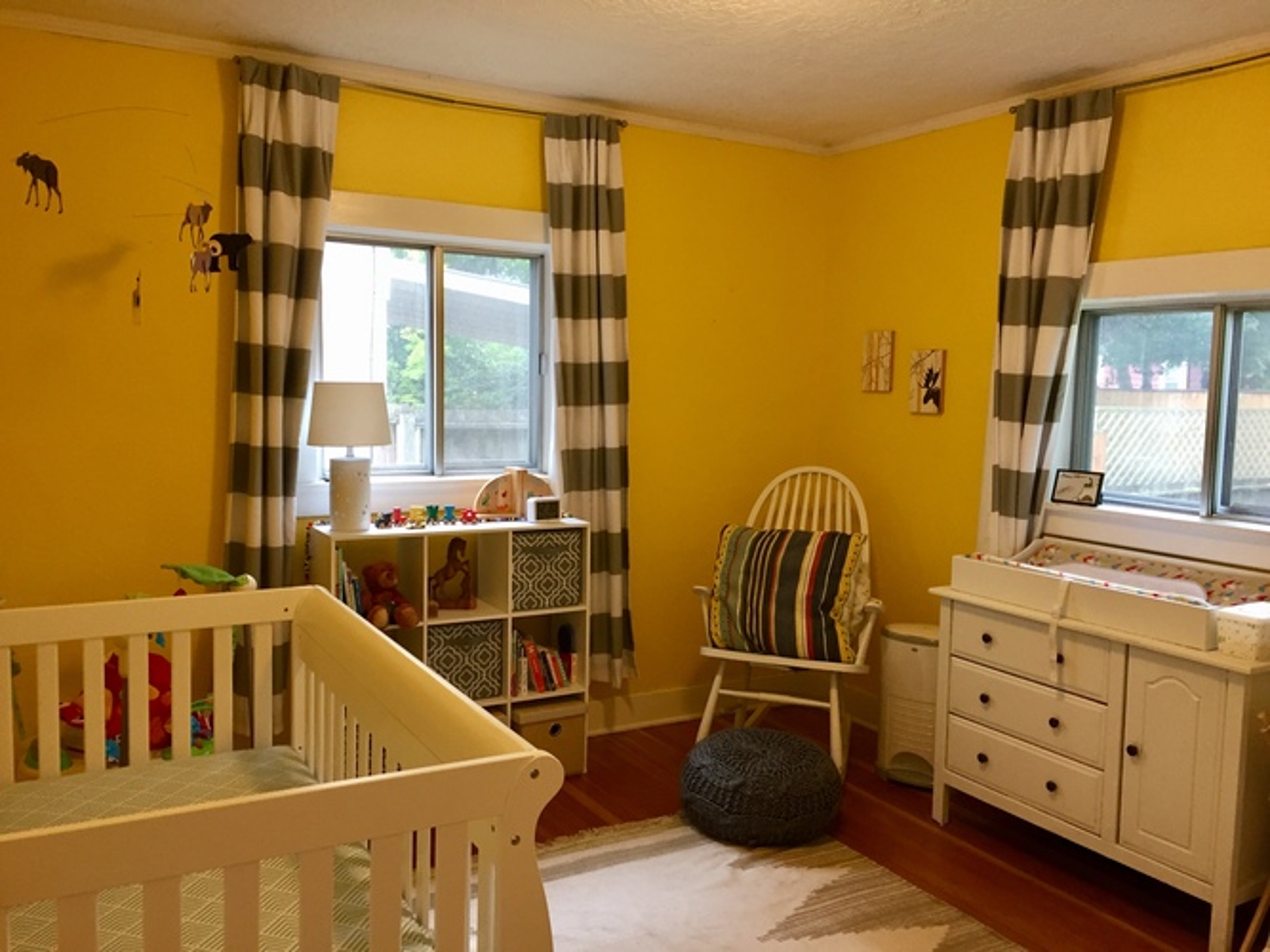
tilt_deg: -5.4
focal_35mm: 29
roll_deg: -1.1
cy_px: 476
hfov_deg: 61.7
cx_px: 635
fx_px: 1064
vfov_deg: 48.2
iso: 50
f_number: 2.2
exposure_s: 1/30
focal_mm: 4.15
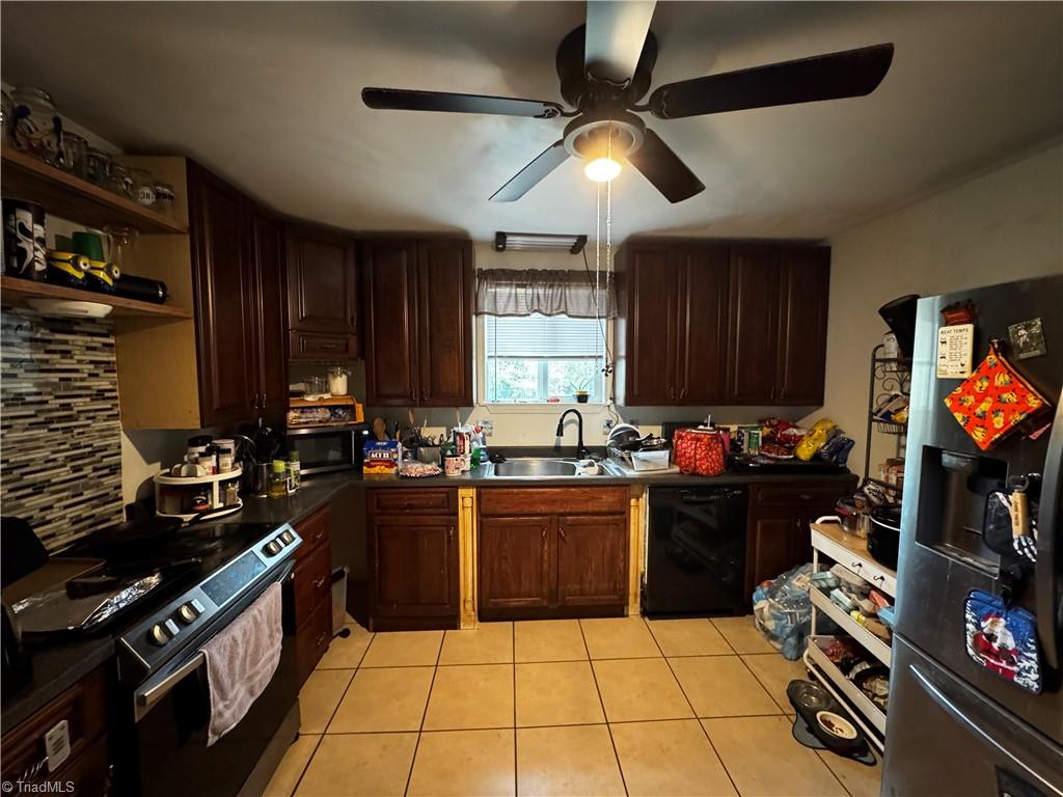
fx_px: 430
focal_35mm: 14
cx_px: 532
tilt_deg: -4.2
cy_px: 398
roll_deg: +0.0
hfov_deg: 102.1
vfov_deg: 85.7
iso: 1250
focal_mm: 2.22
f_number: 2.2
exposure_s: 1/60
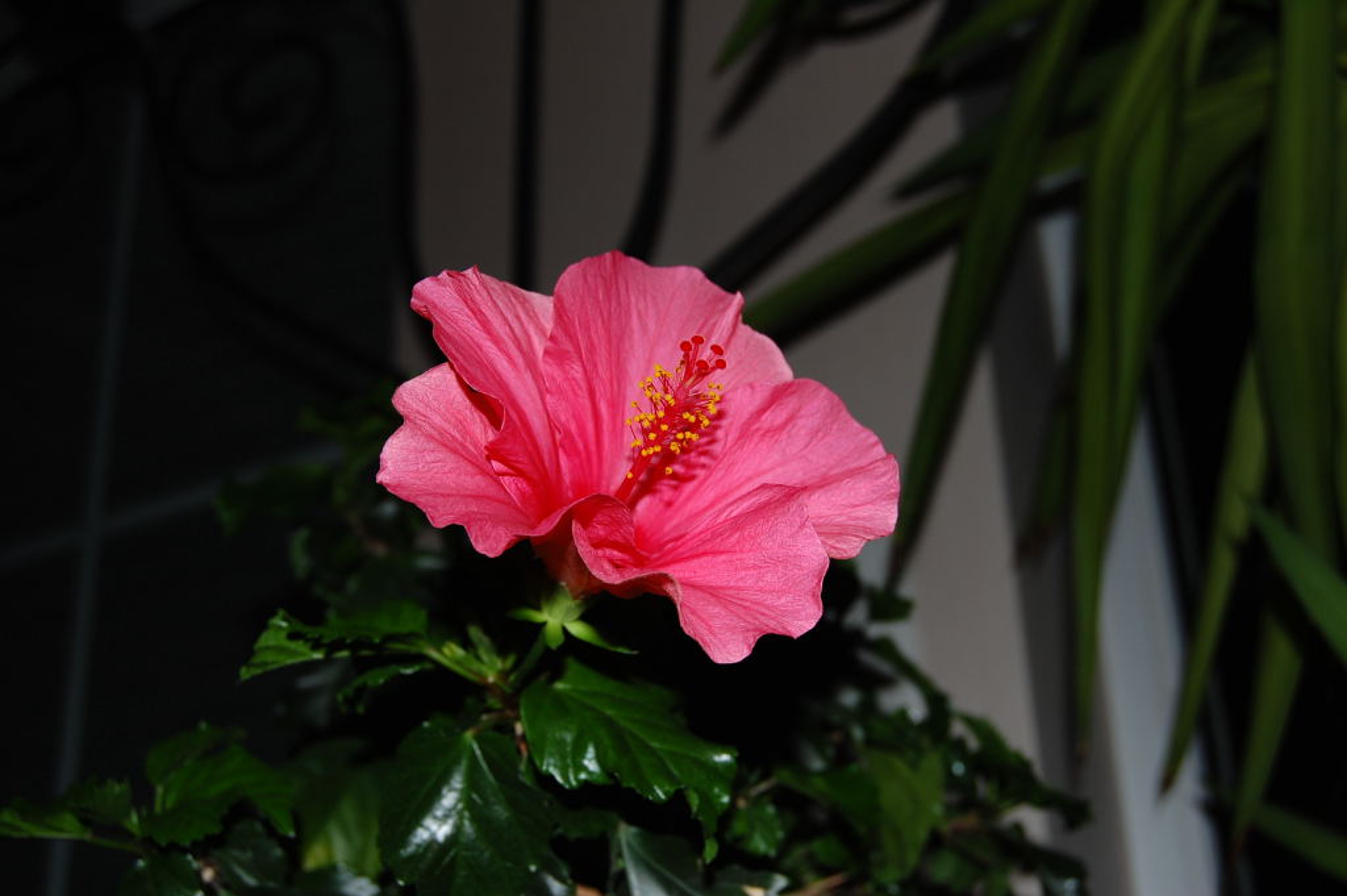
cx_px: 674
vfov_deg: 29.8
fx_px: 1682
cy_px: 448
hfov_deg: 43.6
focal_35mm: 45
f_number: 5.6
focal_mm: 30
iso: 200
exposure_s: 1/125
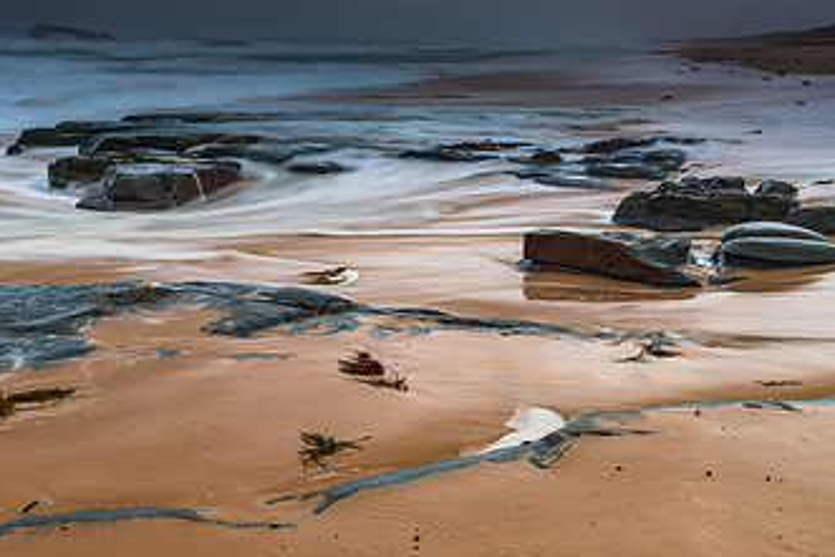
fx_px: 1067
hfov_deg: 42.6
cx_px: 345
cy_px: 202
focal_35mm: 46
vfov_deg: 29.1
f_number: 8
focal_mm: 24
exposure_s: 1.6
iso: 160
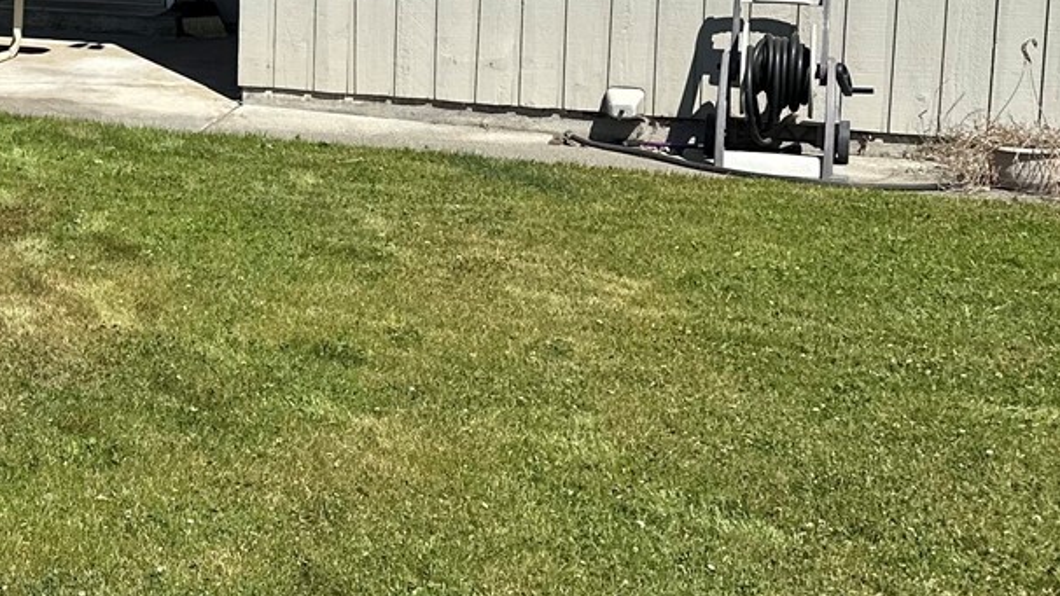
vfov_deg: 17.1
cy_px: 2
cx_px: -91
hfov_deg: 28.0
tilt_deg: -6.6
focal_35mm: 69
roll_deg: +0.0
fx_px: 1940
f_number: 1.78
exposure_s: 1/4762
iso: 80
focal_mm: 6.86
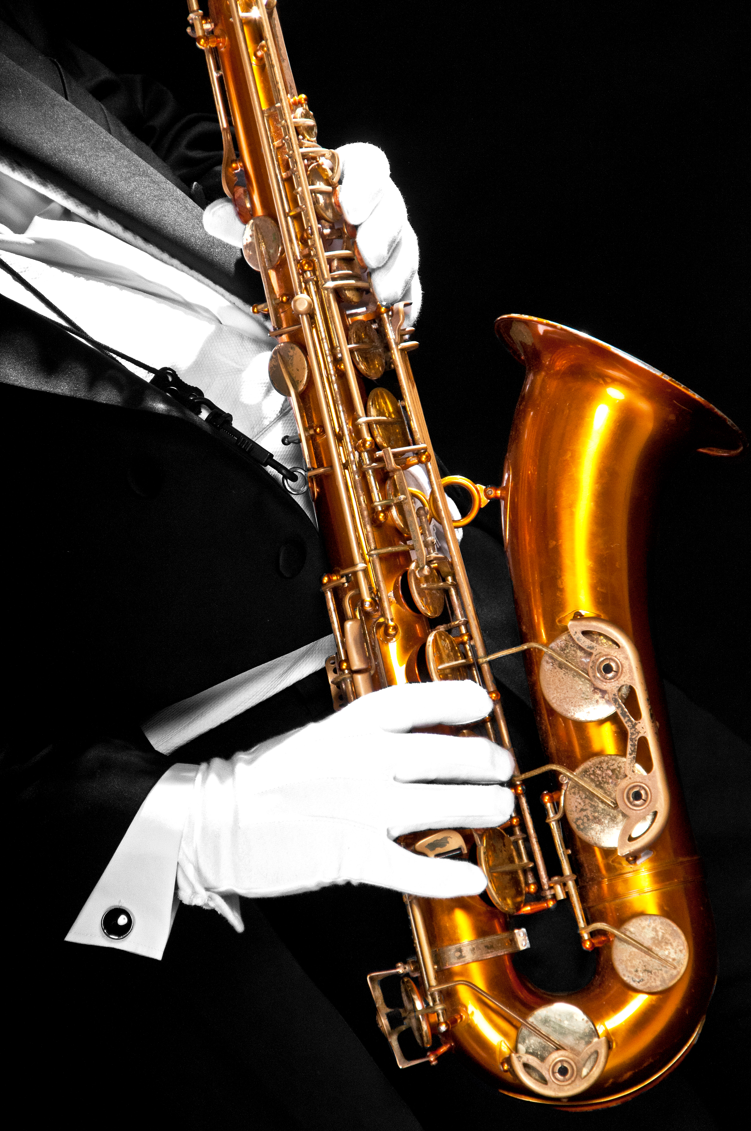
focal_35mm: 174
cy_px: 566
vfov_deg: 11.8
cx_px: 376
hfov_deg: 7.9
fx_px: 5458
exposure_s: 1/200
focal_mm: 116
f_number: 9
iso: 500
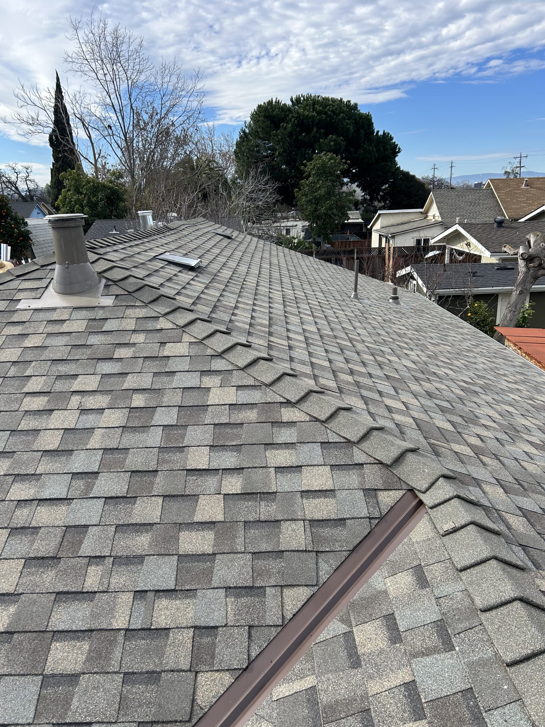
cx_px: 272
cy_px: 364
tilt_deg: -15.2
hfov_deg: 53.1
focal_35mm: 26
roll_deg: +2.0
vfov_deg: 67.3
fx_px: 546
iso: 50
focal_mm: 5.7
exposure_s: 1/2404
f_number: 1.5
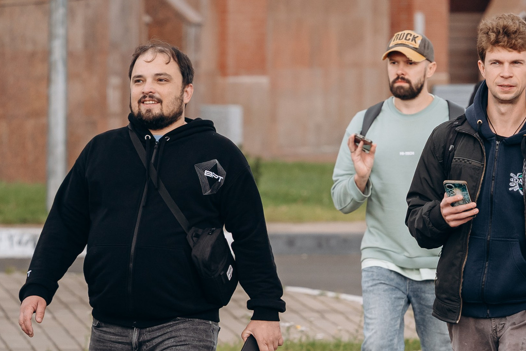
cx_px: 549
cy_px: 254
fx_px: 6604
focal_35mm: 452
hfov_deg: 4.6
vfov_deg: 3.0
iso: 400
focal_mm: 180
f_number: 5
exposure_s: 1/640
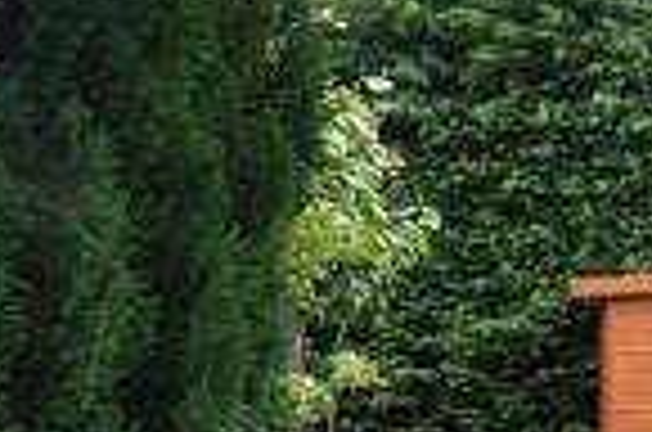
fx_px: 1717
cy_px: 369
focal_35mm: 95
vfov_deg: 14.2
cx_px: 1228
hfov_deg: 17.0
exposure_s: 1/25
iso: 200
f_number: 10
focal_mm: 14
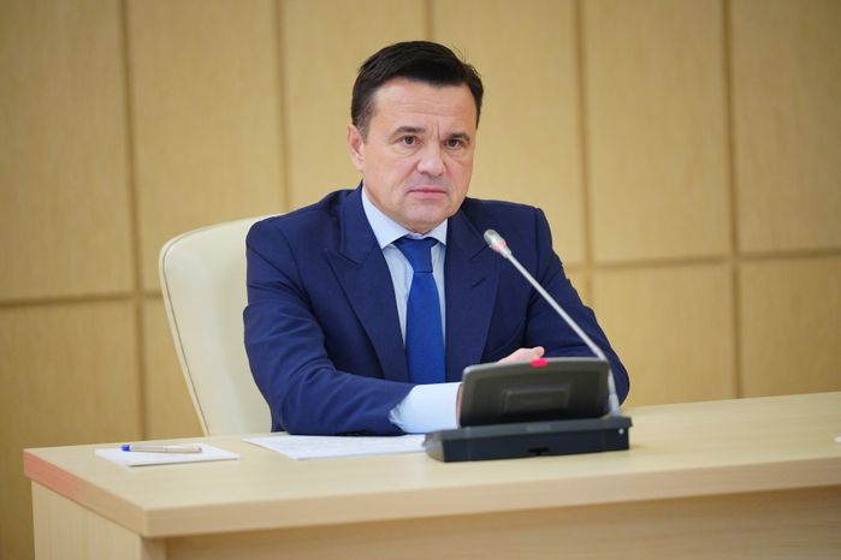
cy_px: 280
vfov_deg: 6.9
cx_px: 420
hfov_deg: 10.3
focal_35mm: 200
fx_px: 4672
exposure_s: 1/250
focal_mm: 200
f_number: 2.8
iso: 2000
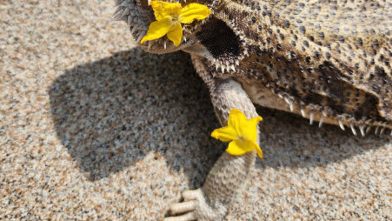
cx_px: 198
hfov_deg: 58.0
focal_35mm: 34
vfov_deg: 33.2
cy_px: 30
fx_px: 354
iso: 12
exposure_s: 1/775
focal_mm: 6.4
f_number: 1.8
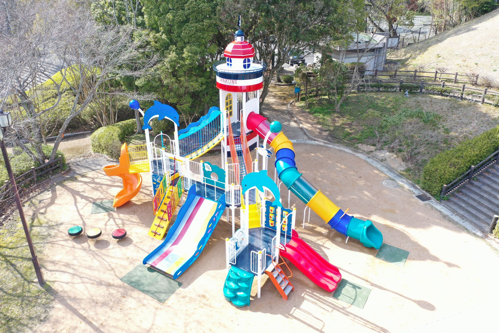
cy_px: 166
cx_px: 250
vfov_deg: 46.4
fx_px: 388
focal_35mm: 28
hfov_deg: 65.5
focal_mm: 10.26
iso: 100
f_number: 4.5
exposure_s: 1/120
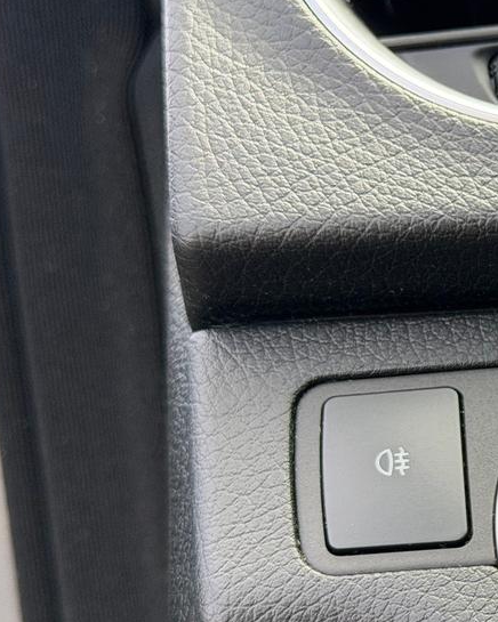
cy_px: 487
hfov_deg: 13.4
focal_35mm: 110
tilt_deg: -9.8
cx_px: 702
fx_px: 2027
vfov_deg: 17.3
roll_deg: +7.3
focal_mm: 6.76
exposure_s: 1/463
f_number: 1.78
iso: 80
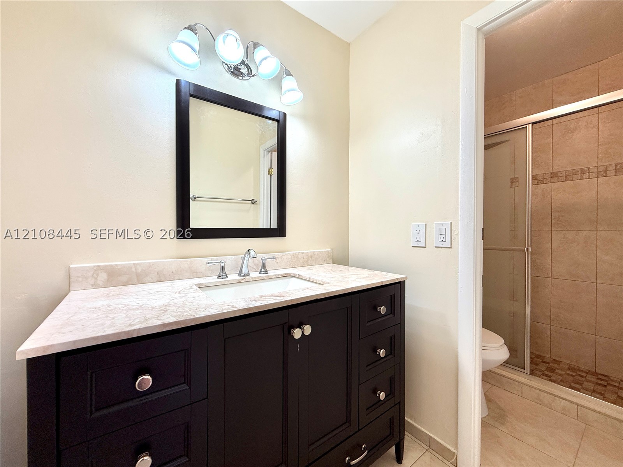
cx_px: 312
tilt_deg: -0.9
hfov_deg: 102.1
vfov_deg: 85.7
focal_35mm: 14
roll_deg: +0.5
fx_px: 252
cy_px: 234
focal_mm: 2.22
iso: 125
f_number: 2.2
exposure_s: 1/120
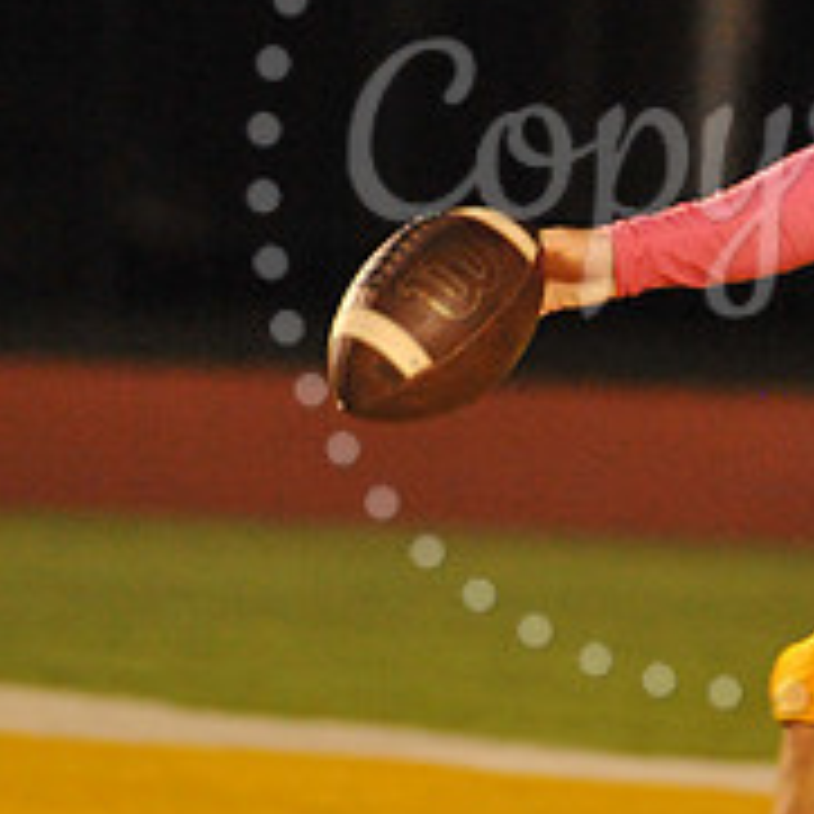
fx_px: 32511
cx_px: 792
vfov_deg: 1.4
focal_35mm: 1222
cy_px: 162
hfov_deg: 1.4
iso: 6400
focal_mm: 450
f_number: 6.3
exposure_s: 1/200
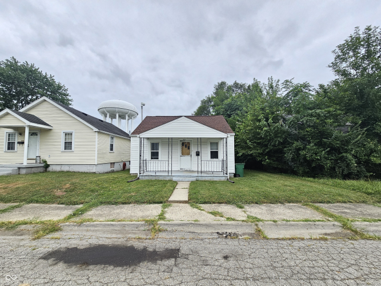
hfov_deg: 106.2
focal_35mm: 13
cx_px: 190
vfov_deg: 89.9
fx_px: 143
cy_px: 143
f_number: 2.2
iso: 50
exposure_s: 1/384
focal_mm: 2.2
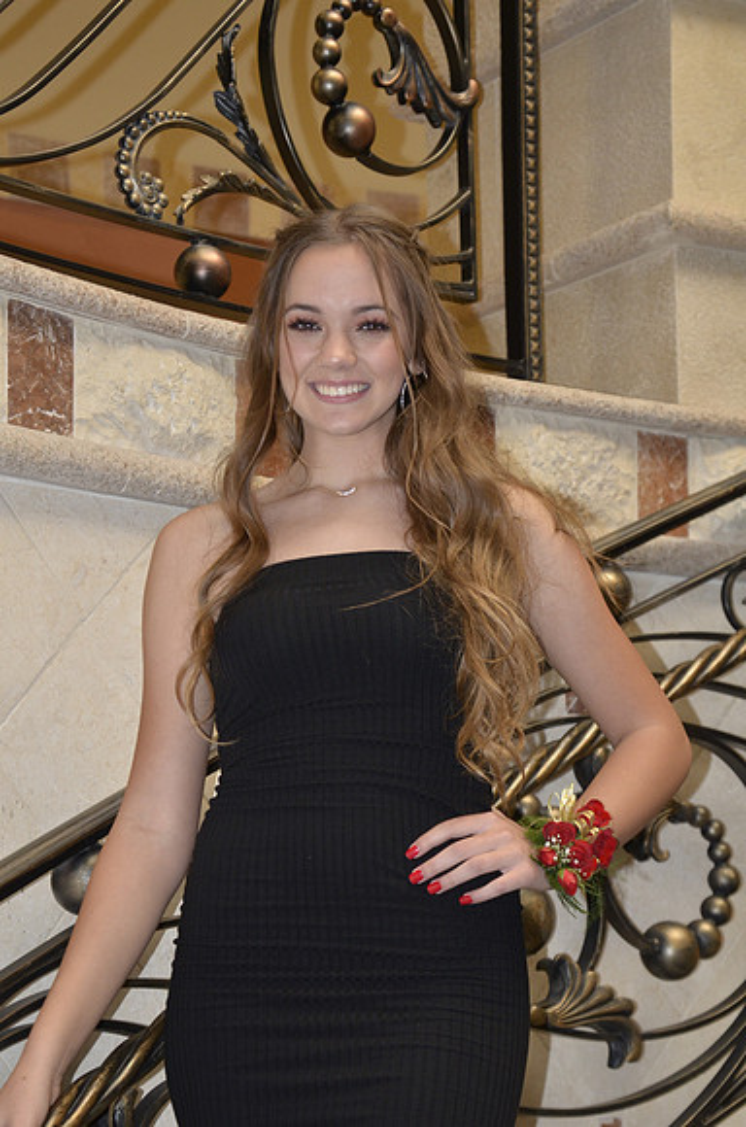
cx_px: 373
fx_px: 2717
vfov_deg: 23.4
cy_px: 564
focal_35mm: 87
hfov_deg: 15.6
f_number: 4.5
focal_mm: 58
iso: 800
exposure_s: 1/30
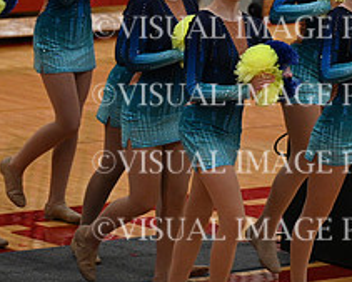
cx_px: 334
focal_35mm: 516
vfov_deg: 3.0
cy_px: 61
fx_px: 5378
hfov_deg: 3.7
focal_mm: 200
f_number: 4
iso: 4000
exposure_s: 1/400
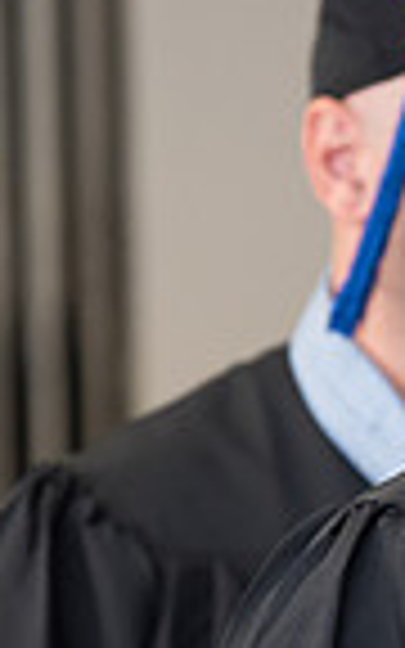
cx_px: 1116
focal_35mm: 638
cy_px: 443
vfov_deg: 3.3
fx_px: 11267
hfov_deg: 2.0
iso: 1600
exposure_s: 1/200
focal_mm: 155
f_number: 3.5
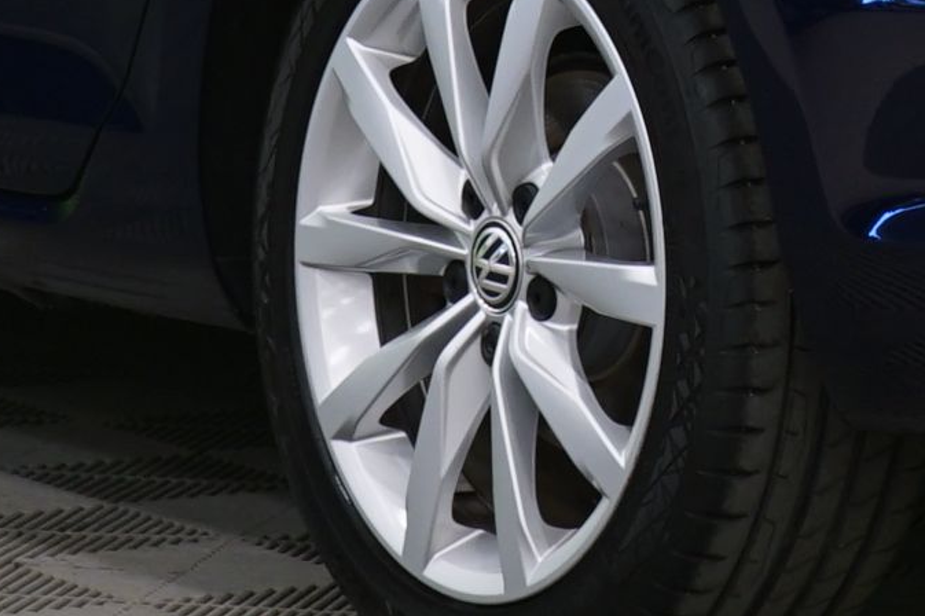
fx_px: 7062
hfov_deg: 7.5
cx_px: 904
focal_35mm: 275
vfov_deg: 4.9
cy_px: -626
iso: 400
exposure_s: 1/6
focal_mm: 47
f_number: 5
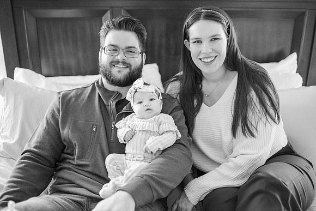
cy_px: 106
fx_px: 307
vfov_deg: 37.9
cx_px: 158
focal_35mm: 35
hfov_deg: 54.4
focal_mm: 35
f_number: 1.8
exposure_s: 1/100
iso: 2000
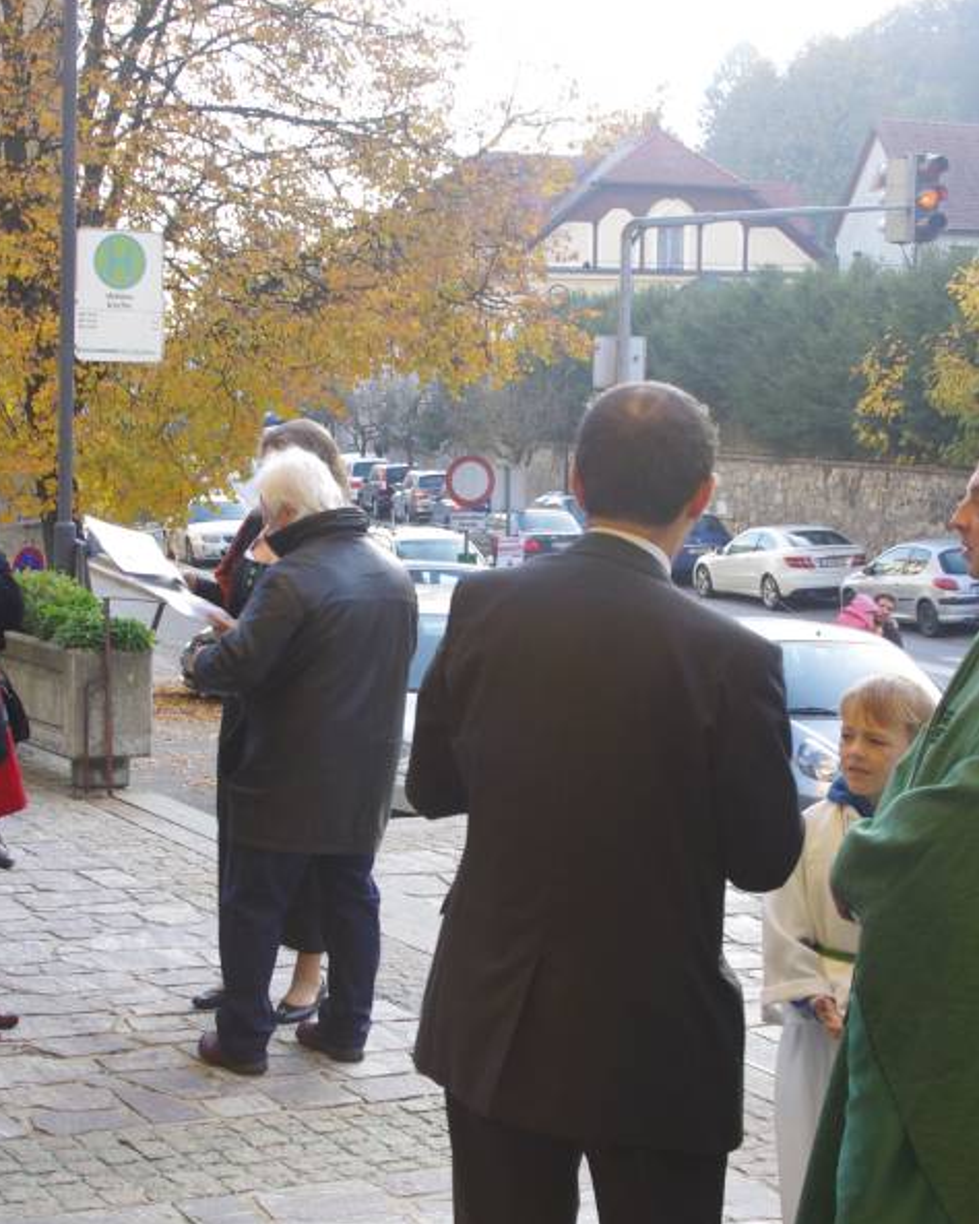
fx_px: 2174
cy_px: 613
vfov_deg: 31.5
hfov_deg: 25.4
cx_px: 526
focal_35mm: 60
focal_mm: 28
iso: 400
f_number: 10
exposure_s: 1/60
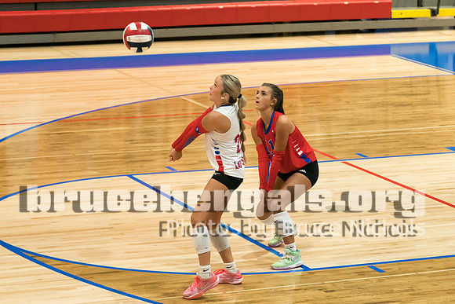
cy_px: 142
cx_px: 274
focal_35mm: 158
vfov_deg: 8.7
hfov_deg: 13.0
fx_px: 1994
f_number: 2.8
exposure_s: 1/1000
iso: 3200
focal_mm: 76
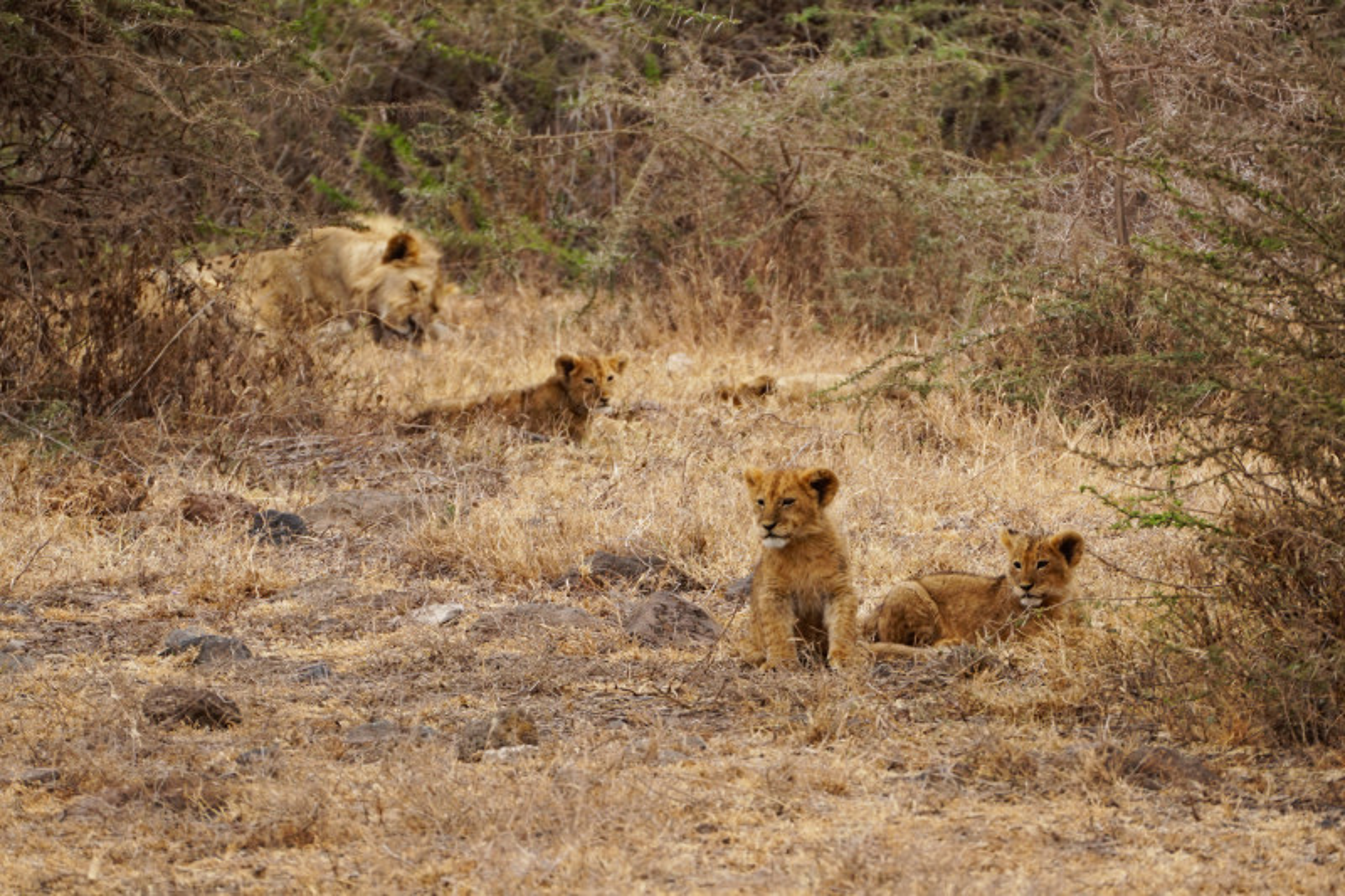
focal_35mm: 357
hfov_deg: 5.8
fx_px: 13334
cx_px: 672
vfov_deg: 3.8
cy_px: 448
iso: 160
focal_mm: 238
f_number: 5.6
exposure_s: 1/400
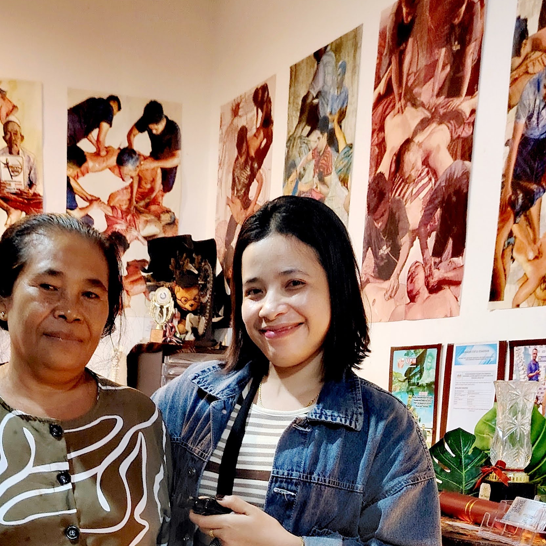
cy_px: 542
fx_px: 910
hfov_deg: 33.1
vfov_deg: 31.0
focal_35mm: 51
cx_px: 177
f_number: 1.75
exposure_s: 1/25
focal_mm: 5.25
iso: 1247
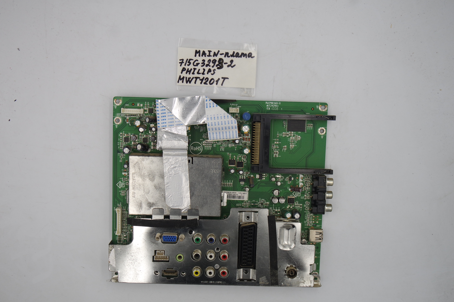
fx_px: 467
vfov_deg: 35.9
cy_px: 151
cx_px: 227
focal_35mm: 37
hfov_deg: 51.9
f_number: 5.6
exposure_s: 1/100
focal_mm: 14
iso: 160
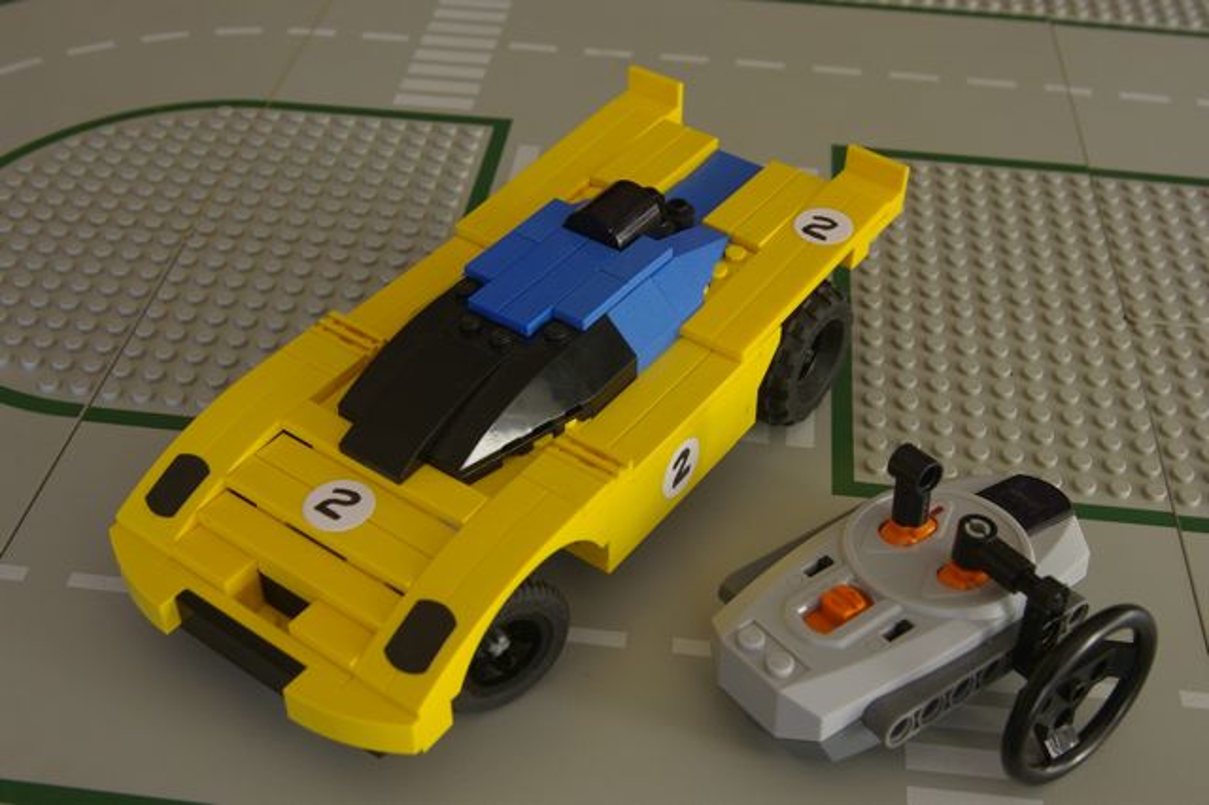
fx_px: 1460
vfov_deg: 30.8
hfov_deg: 45.0
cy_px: 402
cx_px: 604
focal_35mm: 44
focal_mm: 29
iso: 400
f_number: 11
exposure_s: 1/15
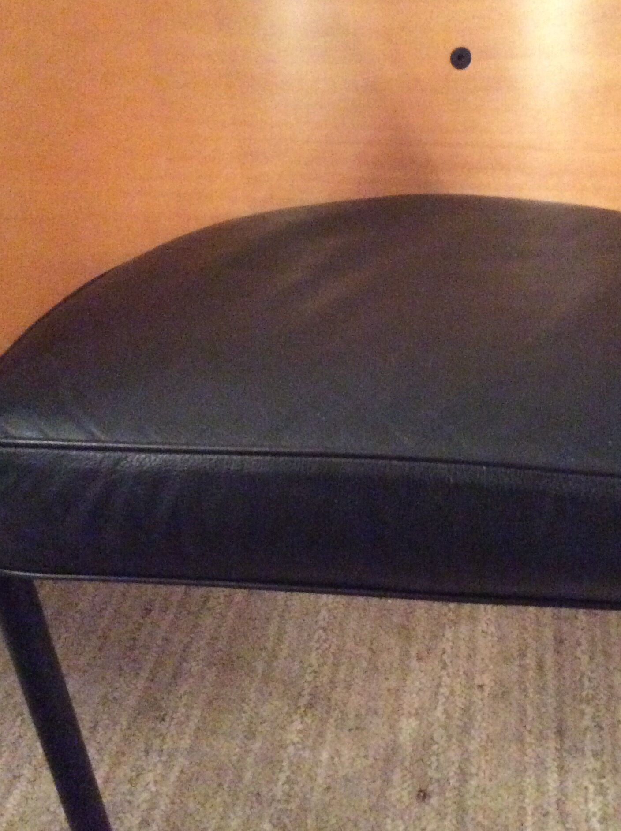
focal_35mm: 44
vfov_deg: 43.0
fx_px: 1055
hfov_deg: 32.7
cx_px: 385
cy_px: 393
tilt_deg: -32.4
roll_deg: +2.7
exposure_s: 1/17
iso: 800
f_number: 2.4
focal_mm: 3.3
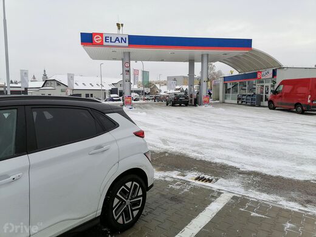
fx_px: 246
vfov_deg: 51.4
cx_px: 158
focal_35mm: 27
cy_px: 118
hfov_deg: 65.3
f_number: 1.8
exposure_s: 1/1337
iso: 50
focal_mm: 5.3
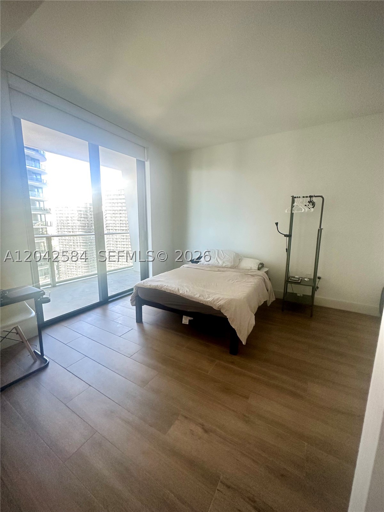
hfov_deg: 85.7
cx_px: 192
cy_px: 256
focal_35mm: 14
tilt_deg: -9.2
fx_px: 207
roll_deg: -1.1
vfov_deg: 102.1
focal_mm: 2.22
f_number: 2.2
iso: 250
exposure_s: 1/60
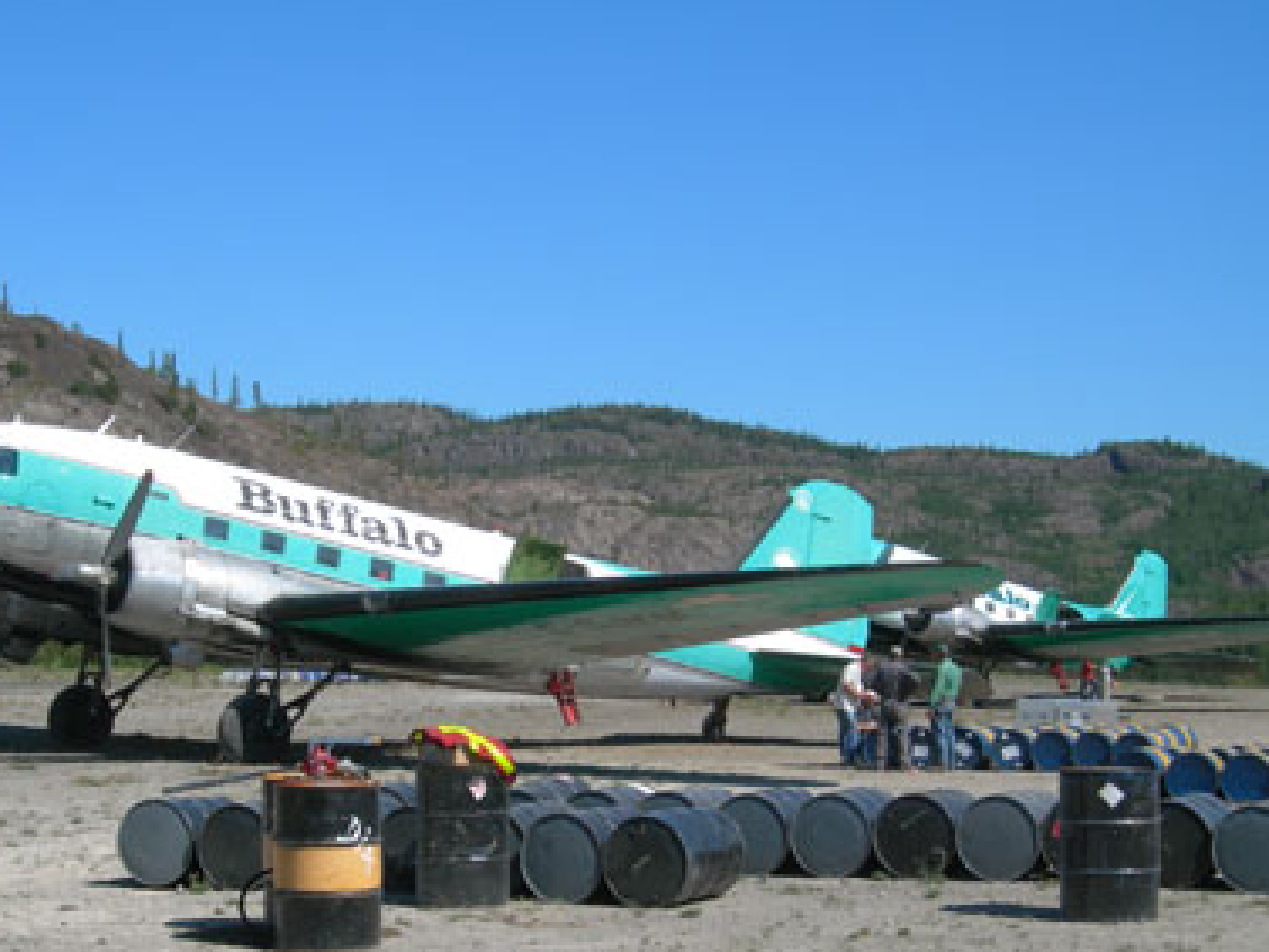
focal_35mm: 73
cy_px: 547
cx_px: 550
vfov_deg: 20.2
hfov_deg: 26.7
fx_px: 2676
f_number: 5.9
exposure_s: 1/397
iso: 50
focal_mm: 12.7
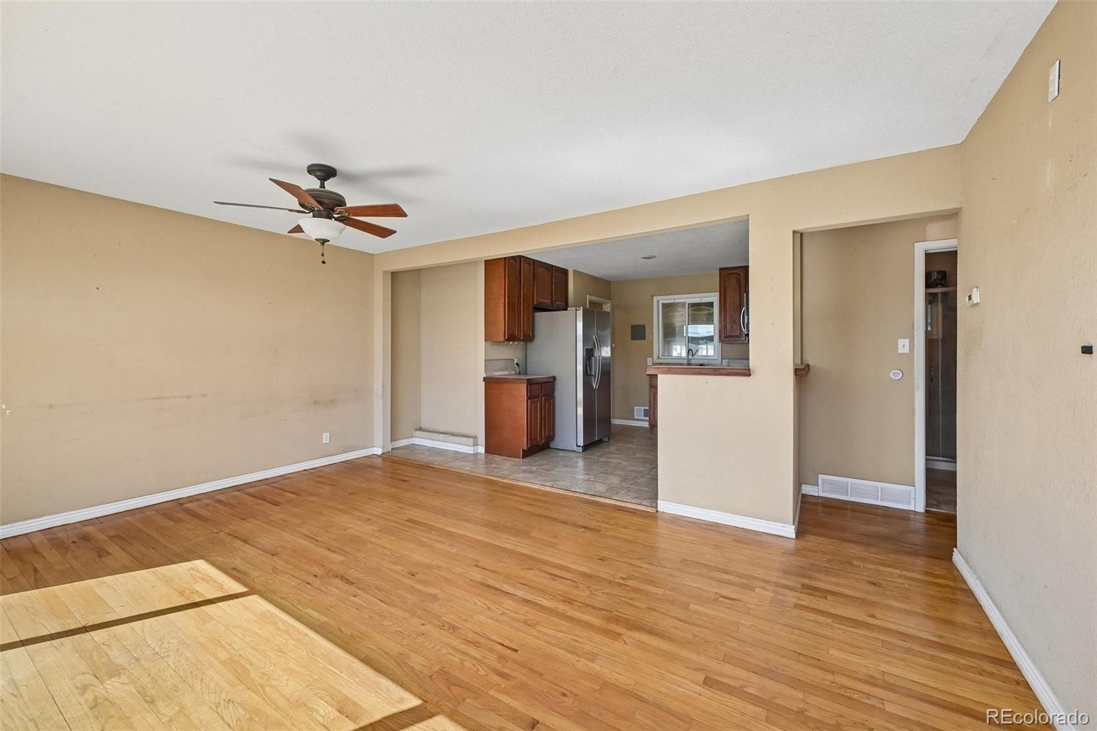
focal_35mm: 14
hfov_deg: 104.3
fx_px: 426
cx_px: 548
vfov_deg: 81.2
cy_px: 366
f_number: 10
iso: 400
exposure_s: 1/125
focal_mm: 14
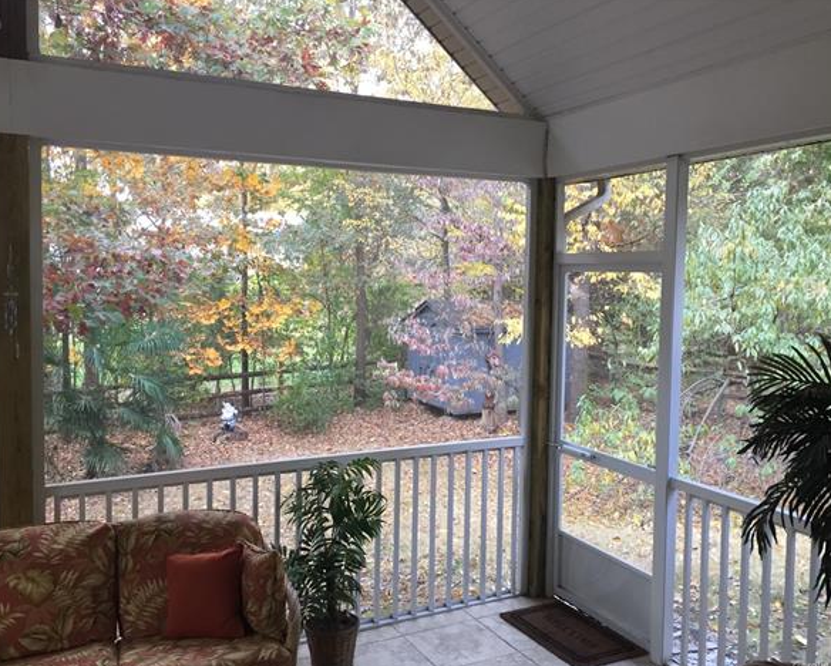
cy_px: 333
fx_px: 763
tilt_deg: -4.4
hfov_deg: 57.1
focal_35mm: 31
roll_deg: -1.0
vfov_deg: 47.2
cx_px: 440
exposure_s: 1/30
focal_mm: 4.15
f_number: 2.2
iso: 40
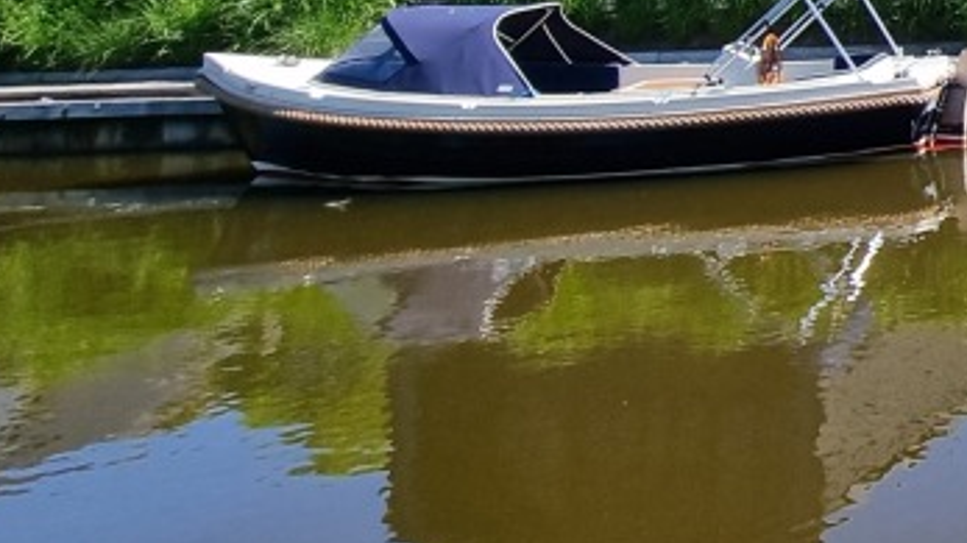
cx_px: 1455
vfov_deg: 21.9
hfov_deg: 28.0
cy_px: -173
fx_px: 1256
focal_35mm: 49
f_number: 2.2
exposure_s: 1/1152
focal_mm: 2.2
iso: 50
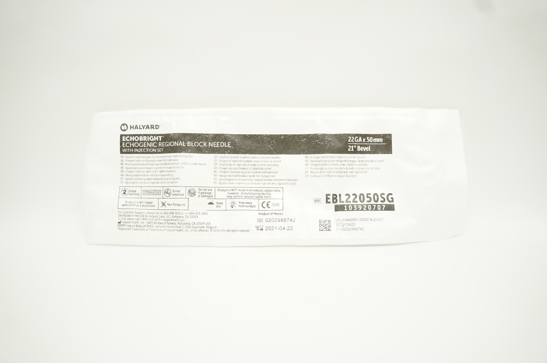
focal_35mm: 27
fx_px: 410
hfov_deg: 67.4
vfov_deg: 47.8
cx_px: 274
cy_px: 182
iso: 400
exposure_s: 1/125
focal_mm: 18
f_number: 5.6
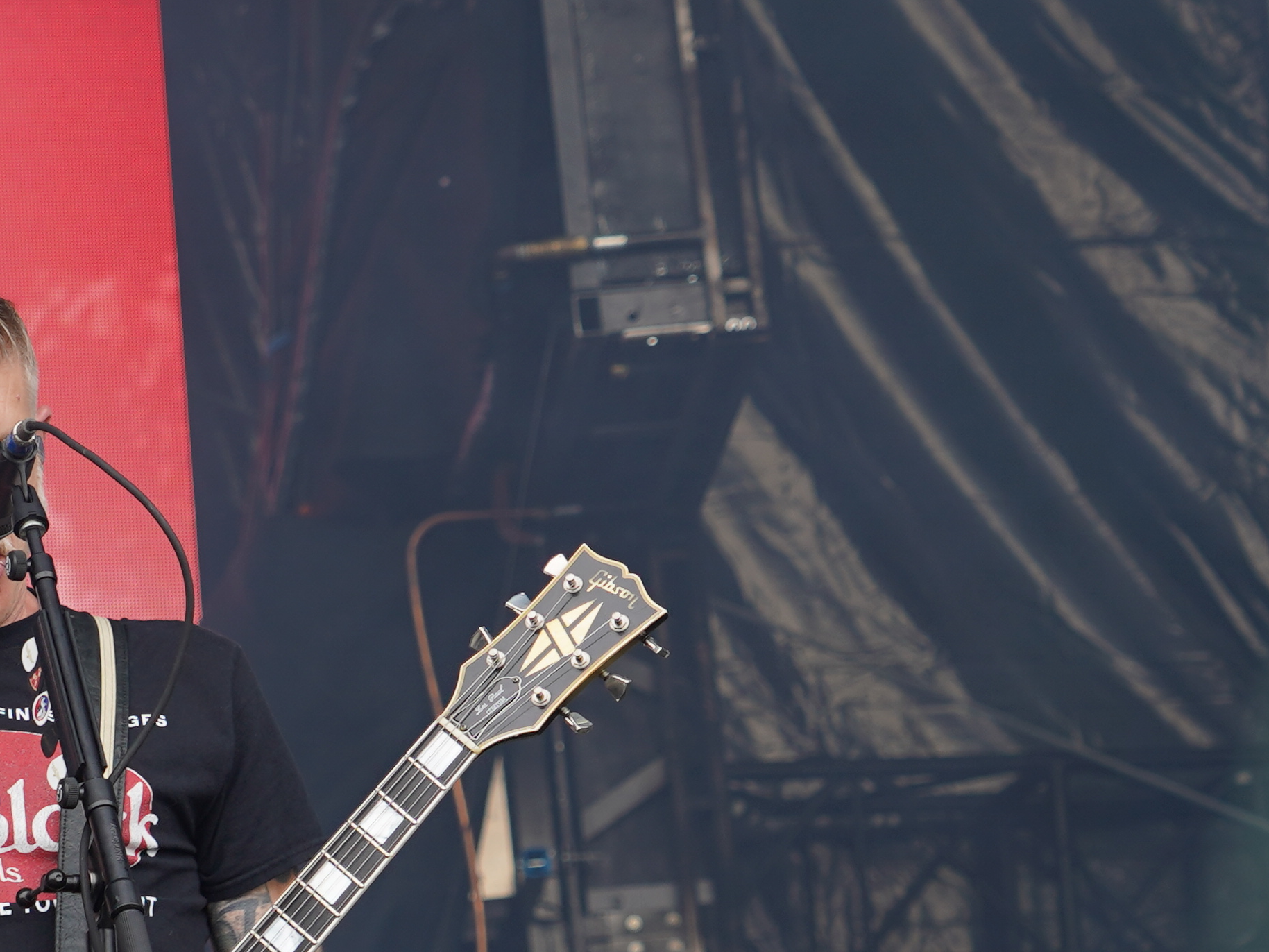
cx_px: -65
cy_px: 618
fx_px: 7516
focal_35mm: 205
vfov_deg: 7.2
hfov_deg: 9.6
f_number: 5
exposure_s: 1/125
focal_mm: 65
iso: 100
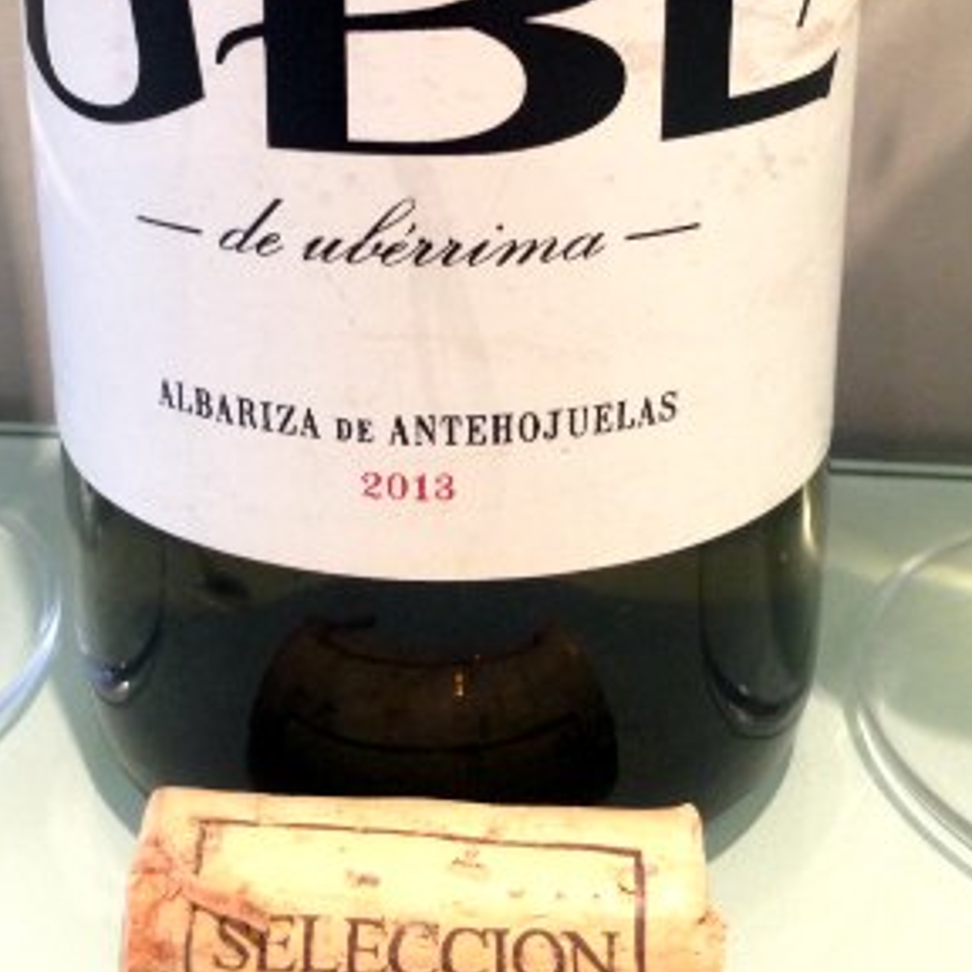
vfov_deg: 30.9
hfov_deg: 31.6
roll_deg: -0.8
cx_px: 425
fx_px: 1715
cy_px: 204
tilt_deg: -17.2
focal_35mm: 54
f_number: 2.4
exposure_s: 1/20
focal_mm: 4.12
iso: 160
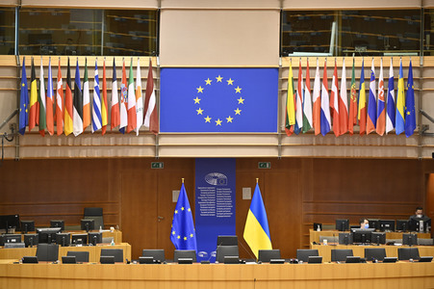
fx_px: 1626
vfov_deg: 10.1
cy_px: 144
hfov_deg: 15.2
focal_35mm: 135
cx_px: 217
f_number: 2.8
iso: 800
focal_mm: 135
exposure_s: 1/160
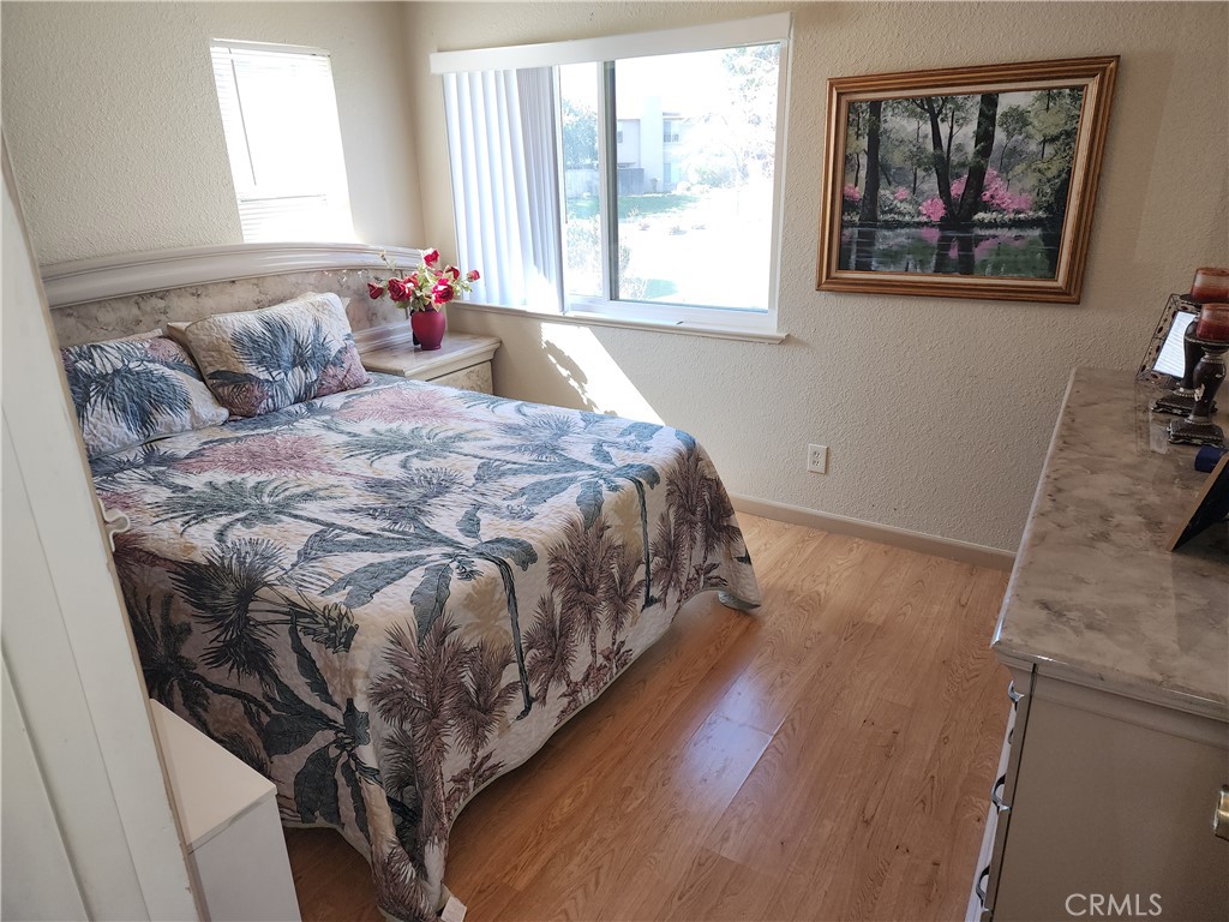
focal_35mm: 23
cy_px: 461
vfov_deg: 58.9
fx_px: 817
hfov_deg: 73.9
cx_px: 614
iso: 50
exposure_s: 1/60
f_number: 1.8
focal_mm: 6.4
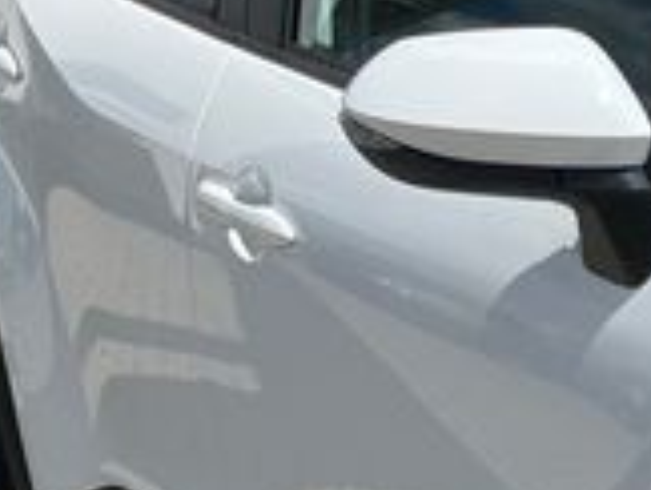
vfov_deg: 9.0
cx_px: 1226
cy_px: 546
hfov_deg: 11.1
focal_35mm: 164
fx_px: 3089
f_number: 1.6
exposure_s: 1/7874
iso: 50
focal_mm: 5.1
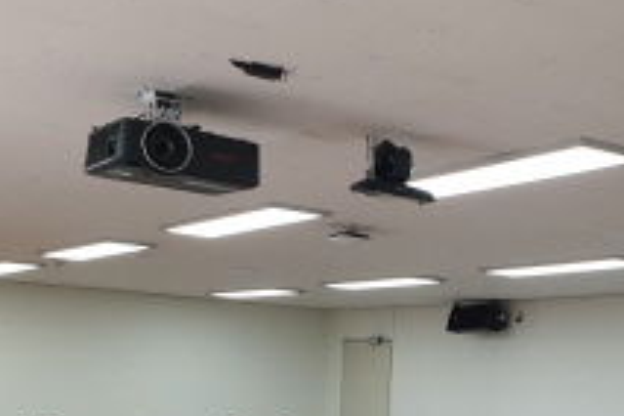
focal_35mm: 66
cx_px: 521
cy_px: 413
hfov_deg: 29.6
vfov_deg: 20.0
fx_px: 1144
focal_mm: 4.3
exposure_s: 1/60
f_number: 2.4
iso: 100
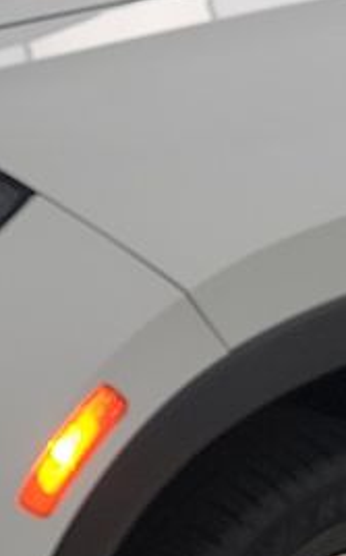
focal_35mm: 152
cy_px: 305
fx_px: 2298
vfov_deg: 13.8
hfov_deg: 8.5
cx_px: -35
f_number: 1.8
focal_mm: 6.7
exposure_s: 1/59
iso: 133
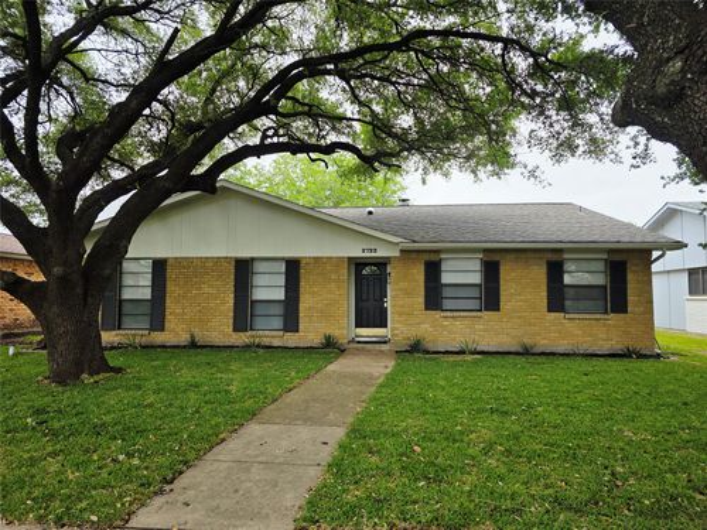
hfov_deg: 73.9
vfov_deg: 58.9
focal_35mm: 23
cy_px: 265
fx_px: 470
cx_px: 354
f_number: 1.7
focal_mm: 6.3
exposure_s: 1/3333
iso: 80
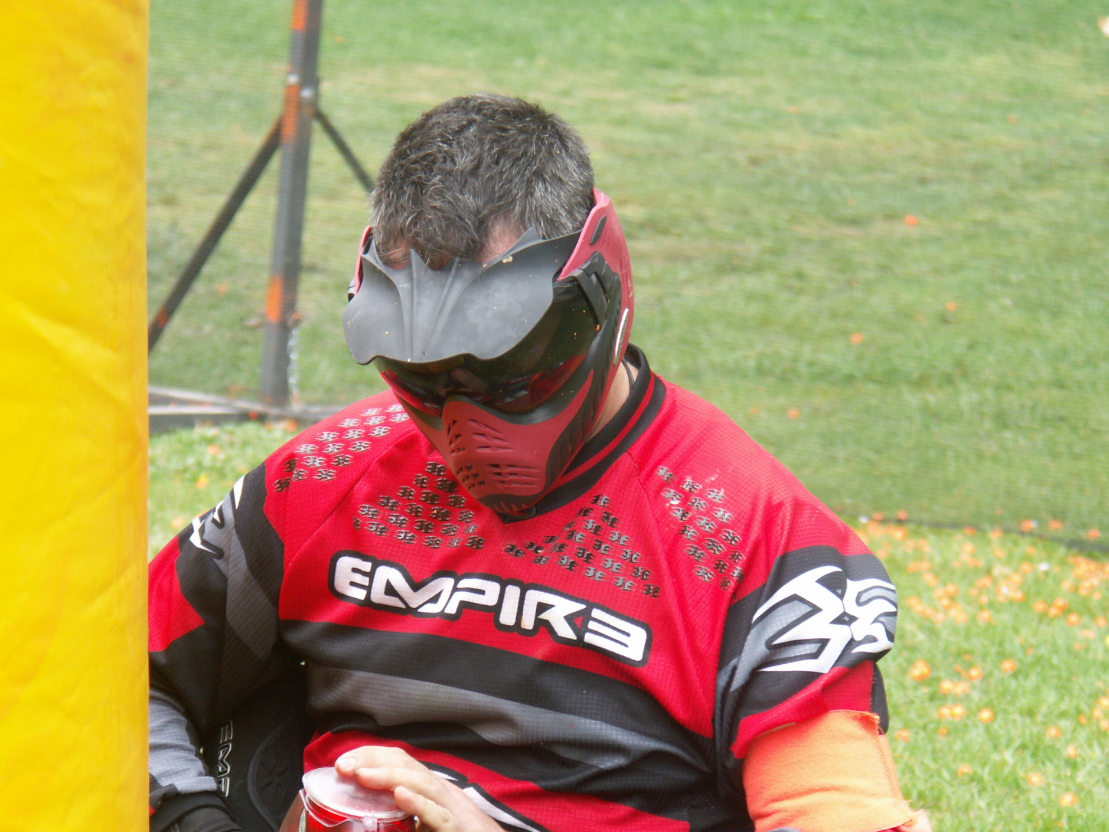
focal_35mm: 229
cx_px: 543
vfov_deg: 6.5
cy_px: 558
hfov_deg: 8.6
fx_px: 7337
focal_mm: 42.96
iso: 80
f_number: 3.5
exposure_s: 1/160
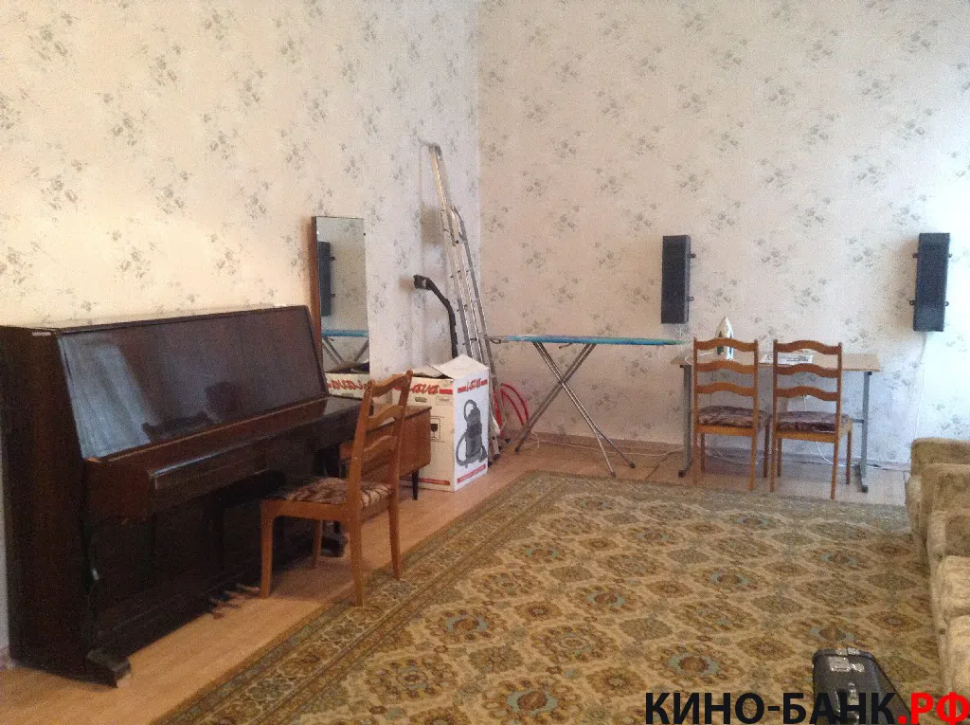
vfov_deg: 42.8
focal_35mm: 33
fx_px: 923
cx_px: 485
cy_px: 362
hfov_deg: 55.4
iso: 200
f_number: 2.4
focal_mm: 3.3
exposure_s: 1/20
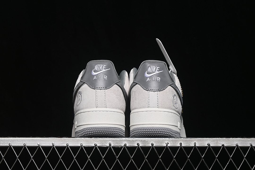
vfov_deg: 18.2
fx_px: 531
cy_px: 85
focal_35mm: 75
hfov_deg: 27.0
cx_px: 128
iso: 160
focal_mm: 50
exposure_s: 1/60
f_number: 6.3
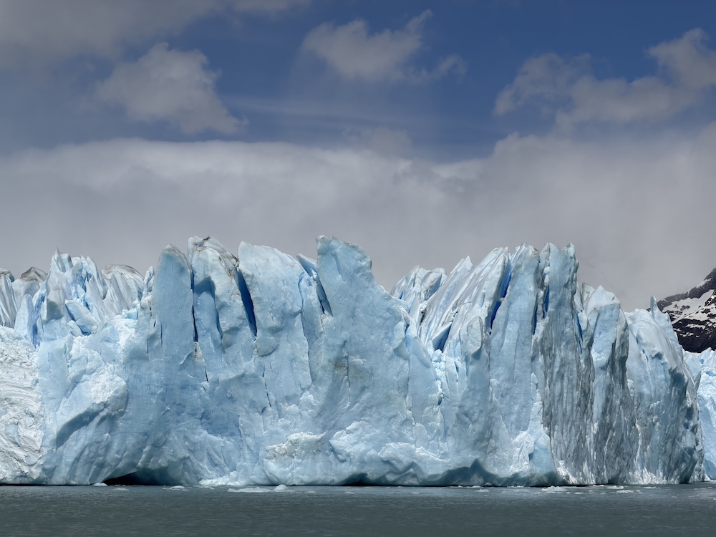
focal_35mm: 100
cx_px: 358
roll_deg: -0.9
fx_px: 2068
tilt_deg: +4.9
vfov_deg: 14.8
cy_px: 268
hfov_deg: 19.6
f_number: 2.8
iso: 20
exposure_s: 1/3125
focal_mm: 16.89
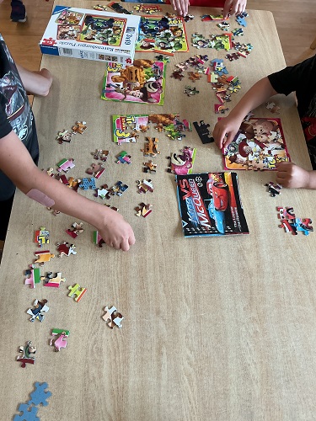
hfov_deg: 48.2
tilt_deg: -62.4
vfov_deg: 61.7
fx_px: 353
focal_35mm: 29
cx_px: 158
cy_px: 210
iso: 100
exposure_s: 1/60
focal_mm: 3
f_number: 1.8
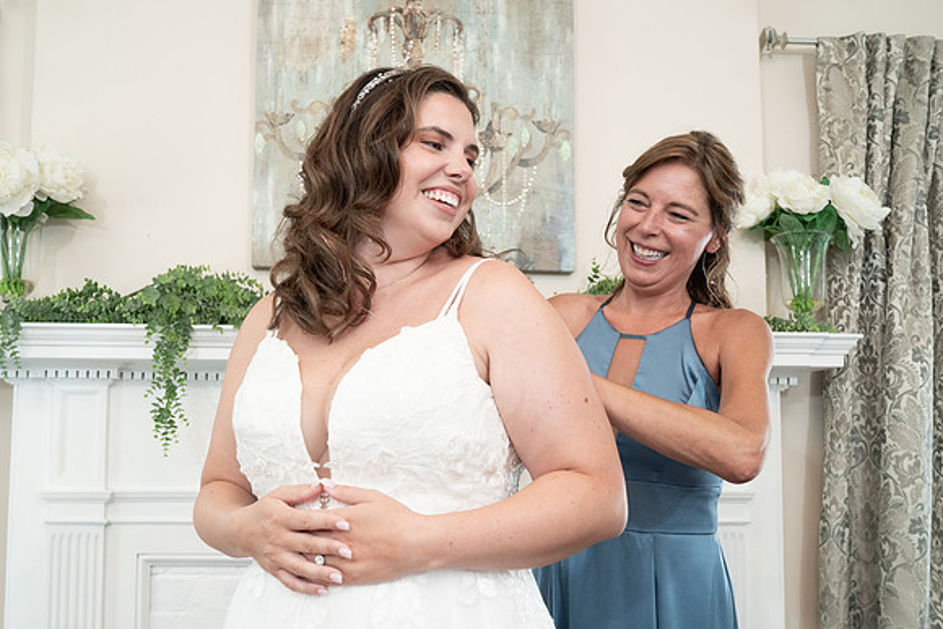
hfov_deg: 50.8
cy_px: 337
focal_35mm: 38
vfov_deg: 35.2
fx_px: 991
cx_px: 438
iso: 2000
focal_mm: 35
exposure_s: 1/200
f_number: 5.6
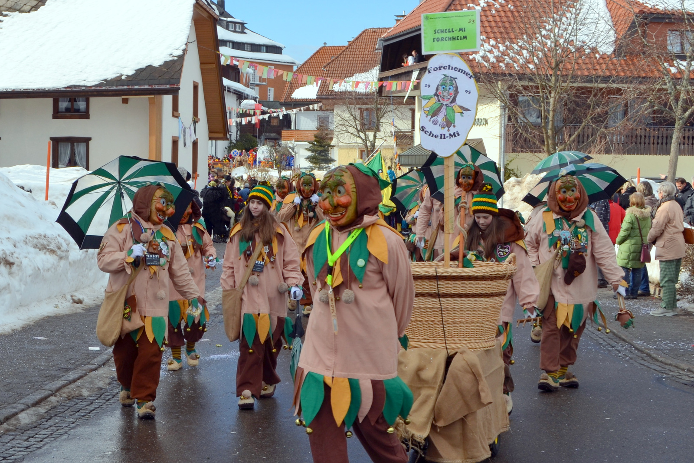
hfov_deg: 53.1
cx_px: 347
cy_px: 232
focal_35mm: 36
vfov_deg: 36.9
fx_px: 694
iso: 100
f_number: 10
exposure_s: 1/200
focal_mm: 24
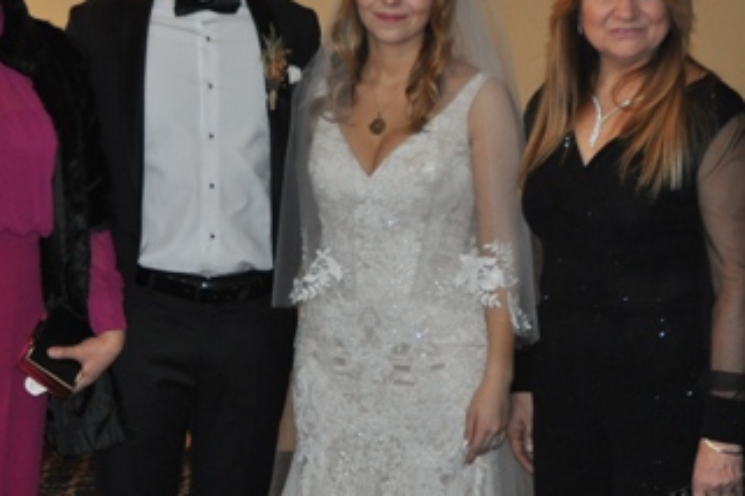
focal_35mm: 93
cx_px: 293
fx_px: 1924
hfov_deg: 21.9
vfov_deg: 14.7
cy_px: 241
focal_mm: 31
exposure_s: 1/60
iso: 800
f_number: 4
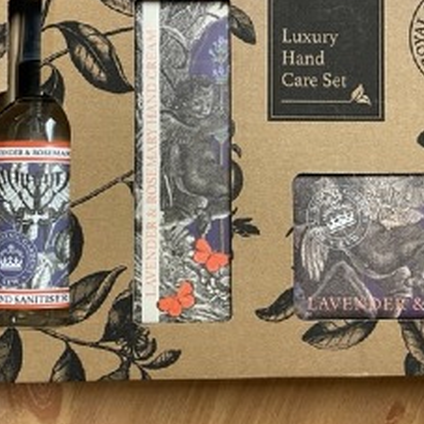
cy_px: 170
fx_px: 596
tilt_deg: -87.3
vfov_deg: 39.0
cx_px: 257
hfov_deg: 39.0
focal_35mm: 43
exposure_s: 1/60
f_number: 1.6
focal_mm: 4.2
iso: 160
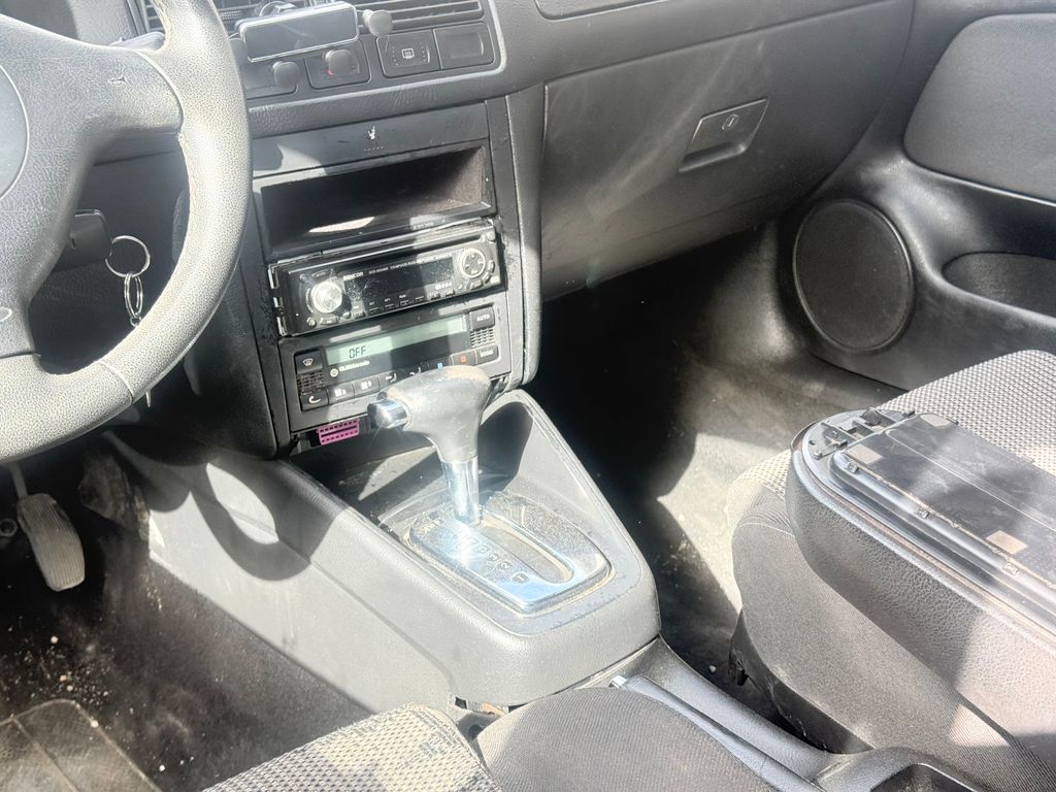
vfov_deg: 30.3
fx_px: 1464
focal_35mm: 48
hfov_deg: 39.7
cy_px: 396
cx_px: 528
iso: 125
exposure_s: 1/215
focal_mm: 6.76
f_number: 1.78
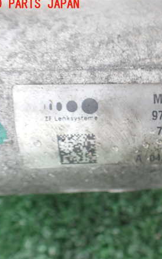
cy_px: 128
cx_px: 149
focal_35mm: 43
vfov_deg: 46.2
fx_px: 304
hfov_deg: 28.6
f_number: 2.3
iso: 500
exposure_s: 1/125
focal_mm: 5.4
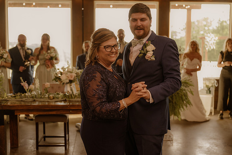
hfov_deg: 38.2
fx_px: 335
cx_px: 116
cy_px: 78
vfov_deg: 26.0
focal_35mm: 52
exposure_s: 1/200
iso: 1000
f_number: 2.8
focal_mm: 52
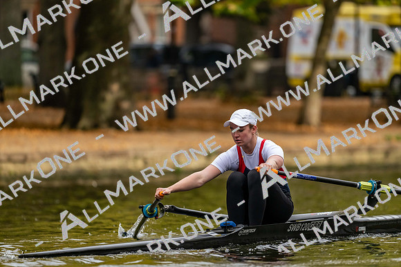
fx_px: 4456
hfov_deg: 5.2
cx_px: 200
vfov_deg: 3.4
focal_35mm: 400
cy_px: 134
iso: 1600
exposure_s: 1/2500
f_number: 4.5
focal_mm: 400
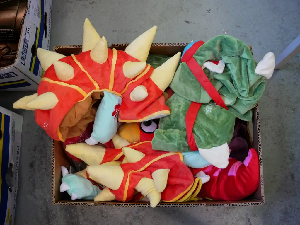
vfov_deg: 39.7
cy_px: 112
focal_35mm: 36
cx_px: 150
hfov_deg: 51.4
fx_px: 312
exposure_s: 1/60
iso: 1000
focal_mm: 18
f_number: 3.9
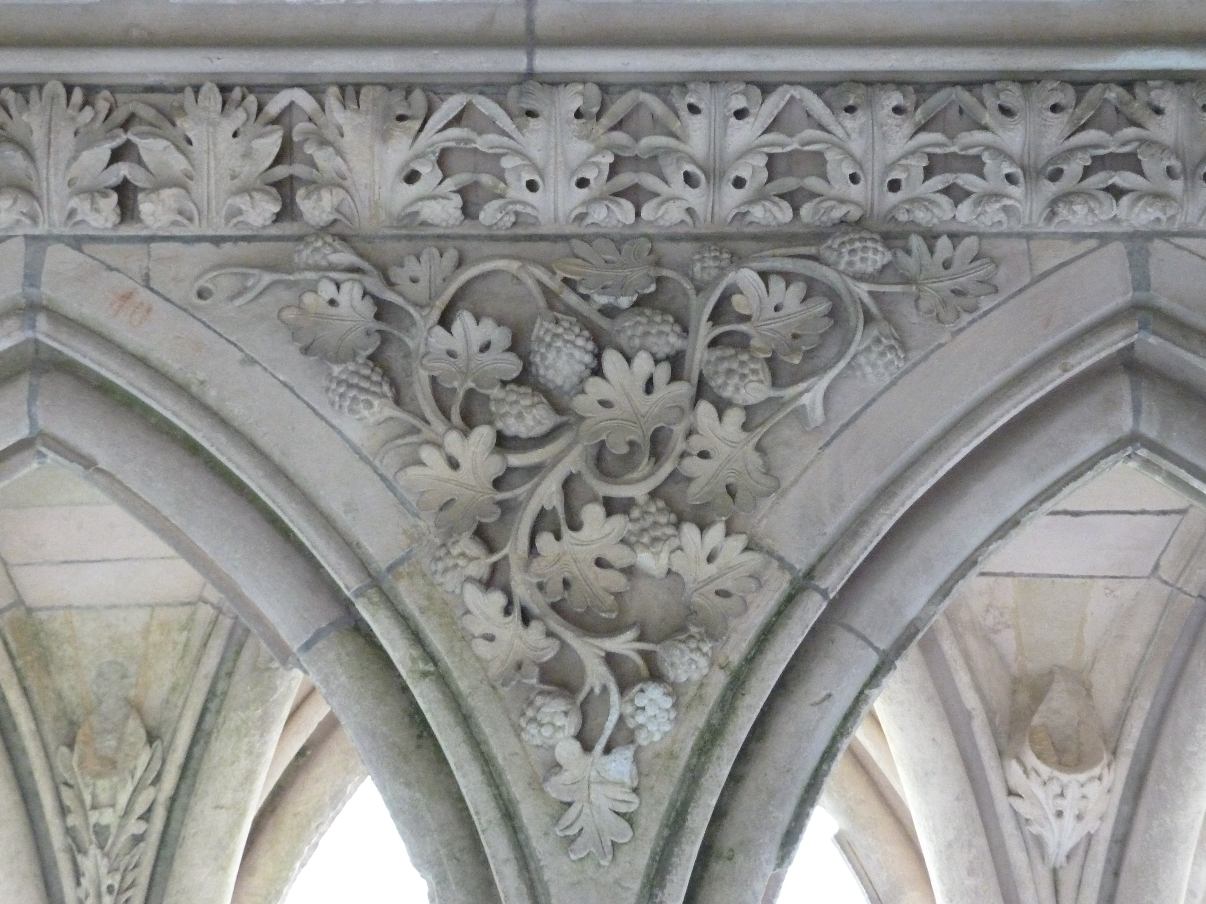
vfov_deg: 21.9
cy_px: 452
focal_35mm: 67
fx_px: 2334
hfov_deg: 29.0
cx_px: 603
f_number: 4.1
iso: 800
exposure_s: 1/30
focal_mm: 11
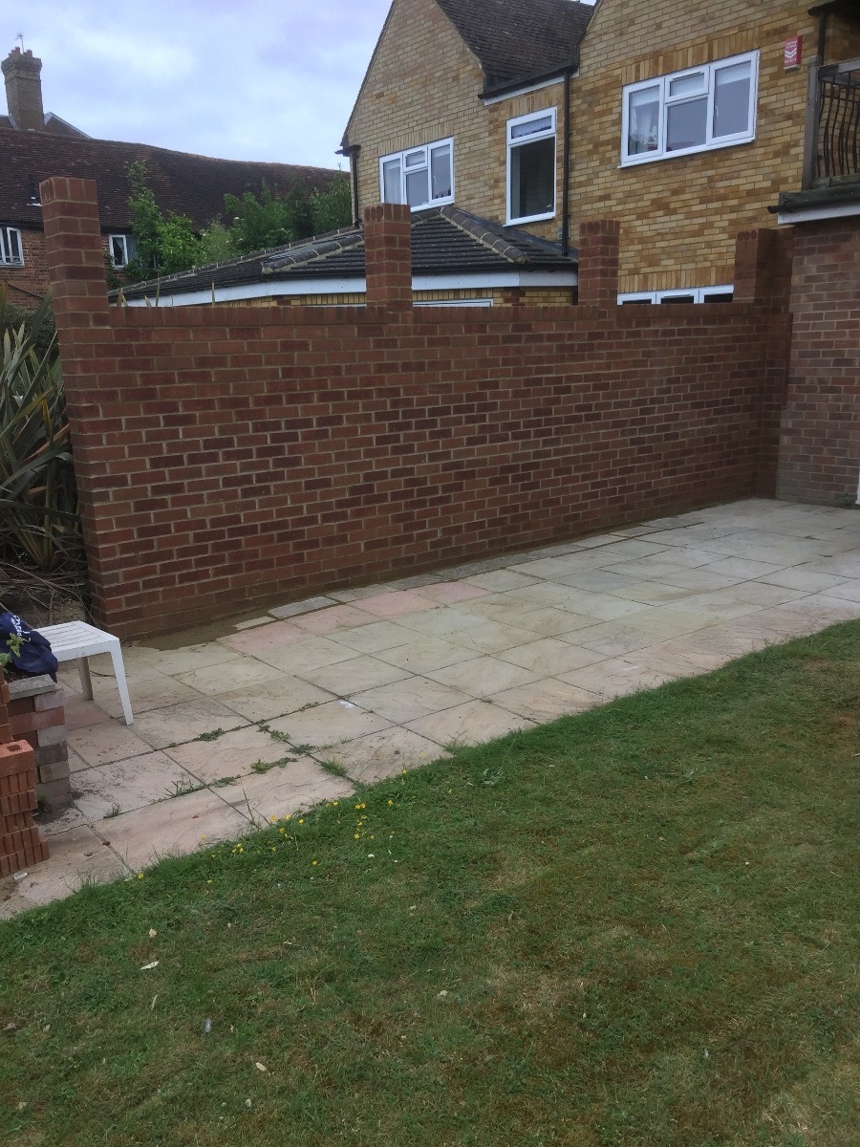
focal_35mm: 29
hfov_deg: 48.2
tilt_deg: -15.6
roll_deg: +1.3
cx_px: 430
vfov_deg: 61.7
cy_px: 574
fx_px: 961
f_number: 2.2
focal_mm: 4.15
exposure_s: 1/176
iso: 32
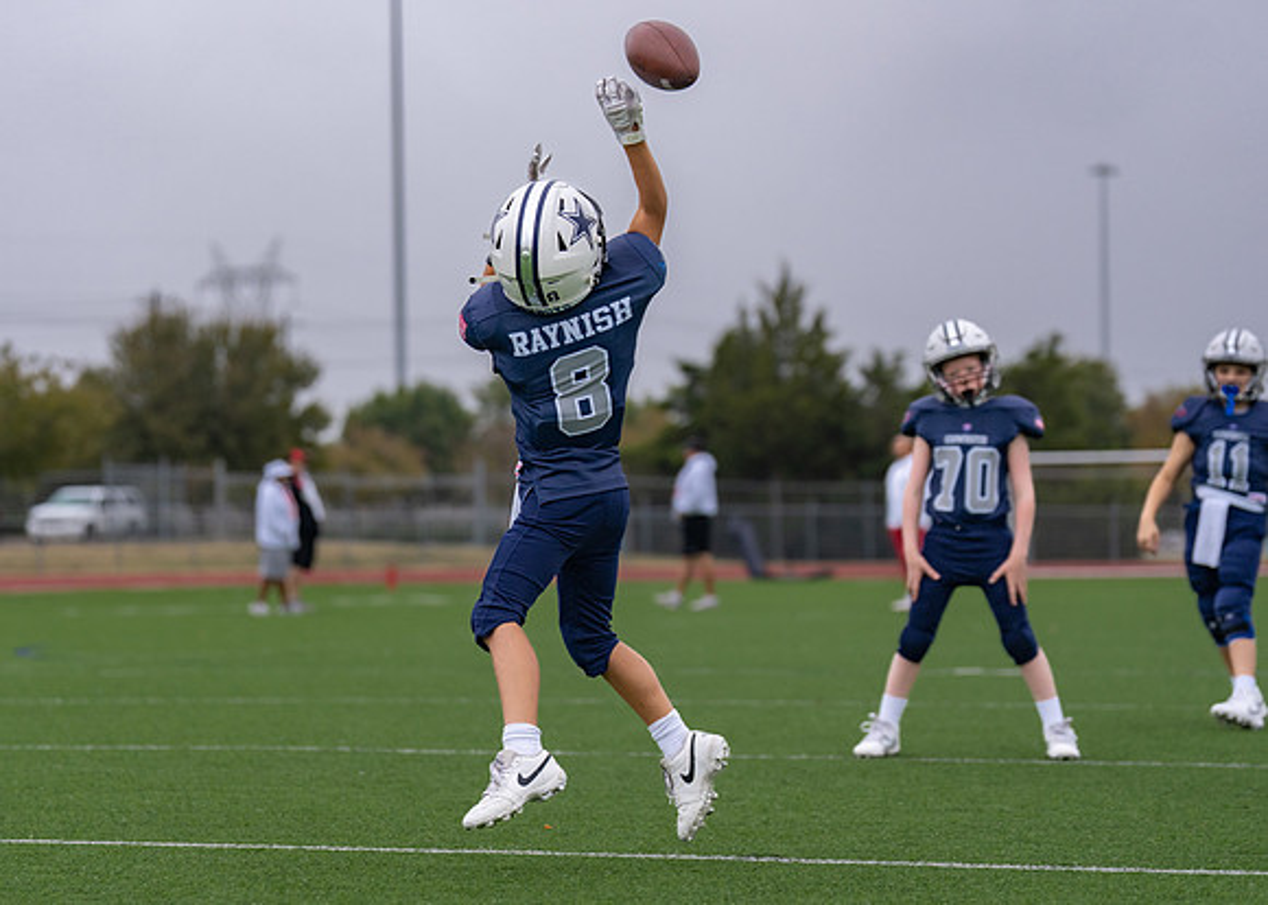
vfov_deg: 12.1
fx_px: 4279
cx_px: 538
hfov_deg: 16.8
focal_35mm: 119
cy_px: 506
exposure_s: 1/1000
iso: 640
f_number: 2.8
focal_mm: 100
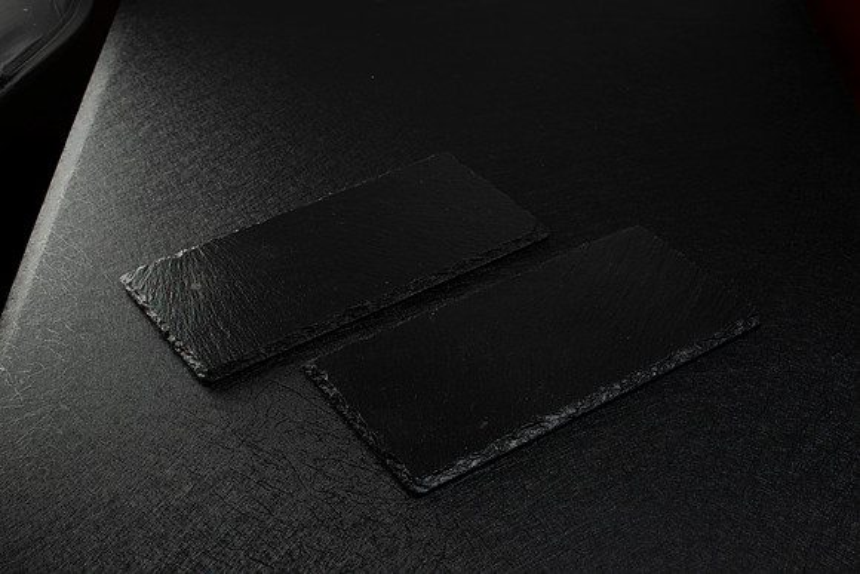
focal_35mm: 50
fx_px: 1206
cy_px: 288
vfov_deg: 26.8
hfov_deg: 39.2
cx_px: 427
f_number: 13
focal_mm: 50
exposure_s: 1/125
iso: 200
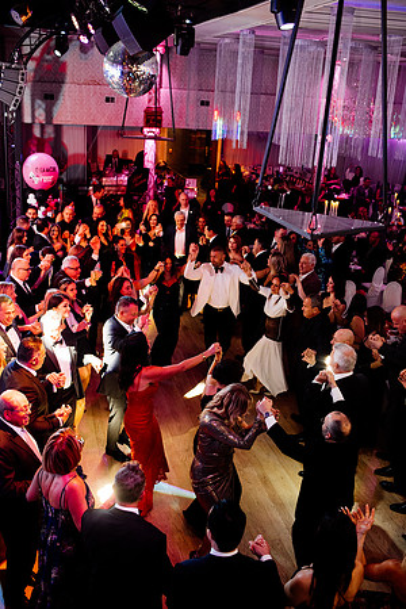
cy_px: 304
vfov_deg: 54.4
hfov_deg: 37.9
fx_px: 592
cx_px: 203
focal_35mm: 35
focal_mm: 35
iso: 2500
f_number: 2.8
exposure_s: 1/200
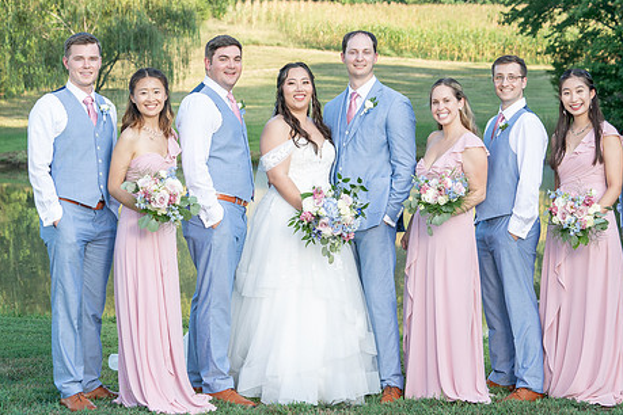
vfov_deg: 14.2
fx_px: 1661
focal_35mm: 96
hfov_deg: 21.2
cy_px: 183
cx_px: 353
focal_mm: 72
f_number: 5.6
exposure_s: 1/200
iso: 250
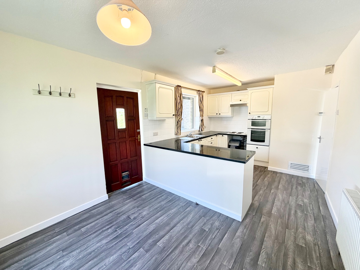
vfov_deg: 85.7
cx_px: 180
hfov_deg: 102.1
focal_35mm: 14
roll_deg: +1.2
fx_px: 146
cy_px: 135
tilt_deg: -7.5
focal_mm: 2.22
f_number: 2.2
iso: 100
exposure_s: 1/100
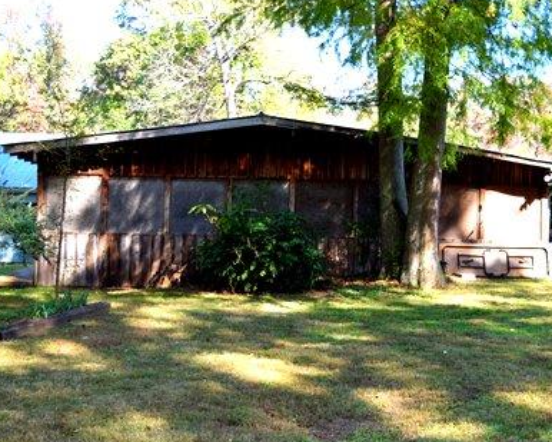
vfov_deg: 30.9
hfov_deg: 38.0
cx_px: 303
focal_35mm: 49
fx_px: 801
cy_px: 222
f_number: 5.6
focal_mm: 28
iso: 180
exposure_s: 1/125
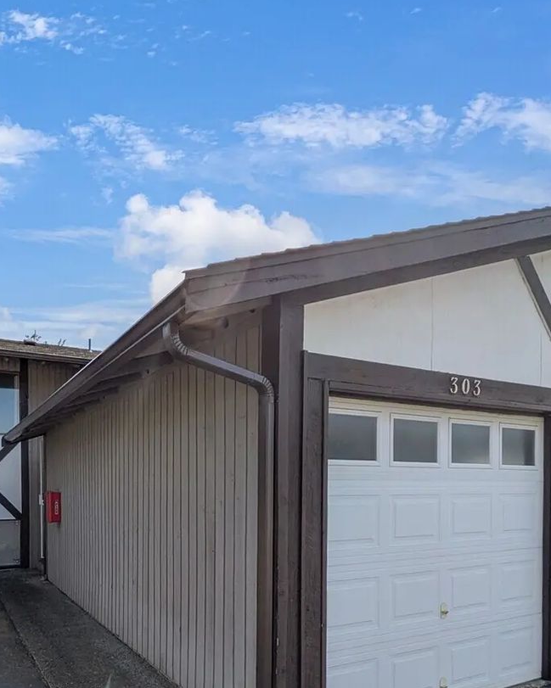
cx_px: 158
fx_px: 469
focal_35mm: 23
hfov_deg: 58.6
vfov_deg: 66.8
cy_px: 536
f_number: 2.2
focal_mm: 1.85
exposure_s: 1/5348
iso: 50
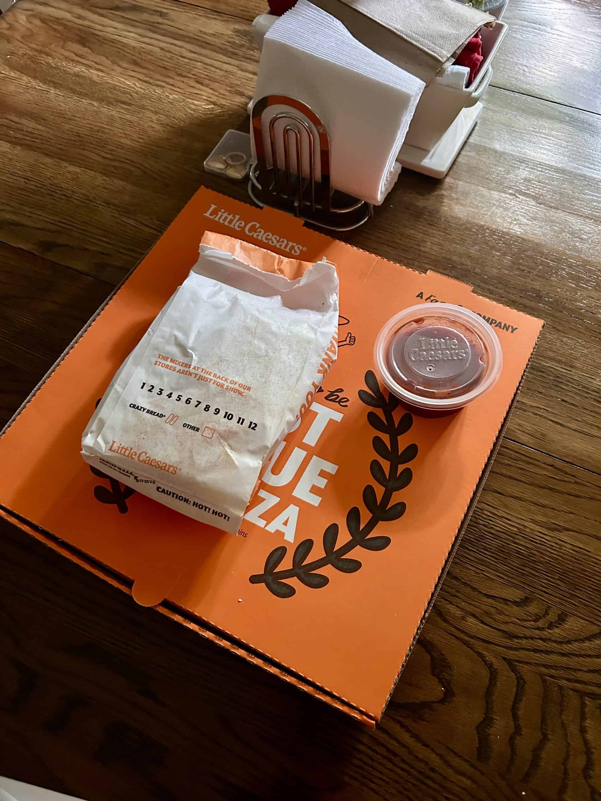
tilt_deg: -62.7
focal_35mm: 26
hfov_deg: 53.1
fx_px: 602
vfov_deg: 67.3
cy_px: 400
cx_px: 300
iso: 640
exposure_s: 1/40
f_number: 1.5
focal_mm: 5.7
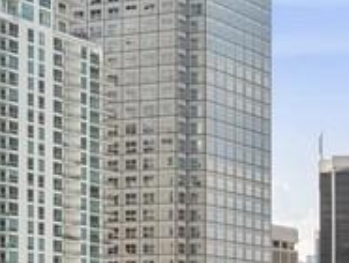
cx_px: 321
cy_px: 98
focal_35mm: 132
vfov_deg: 11.3
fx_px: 1333
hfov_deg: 14.7
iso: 200
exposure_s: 1/320
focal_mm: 16
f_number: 10
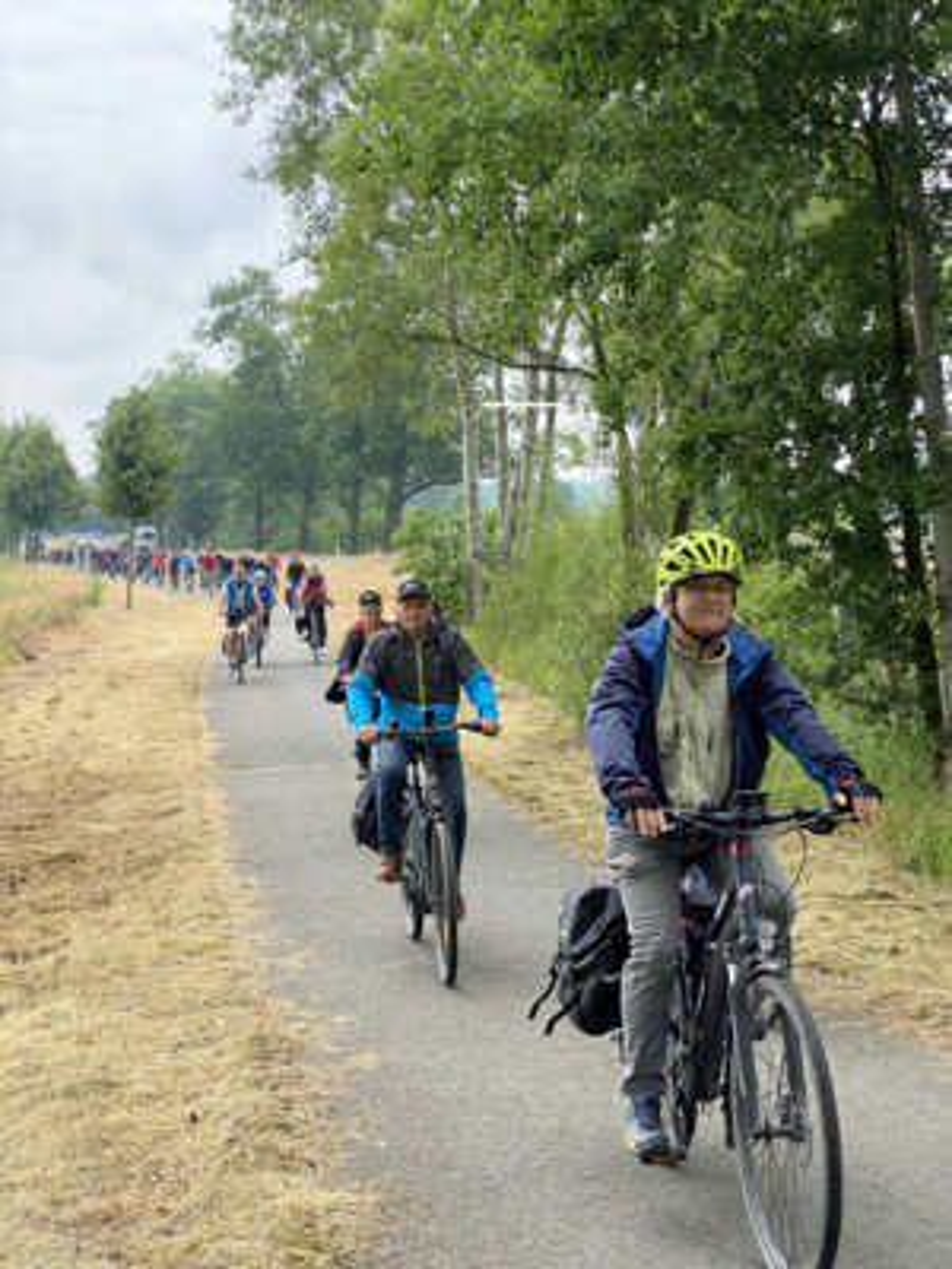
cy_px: 634
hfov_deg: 28.0
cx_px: 476
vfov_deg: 36.8
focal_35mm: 52
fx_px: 1907
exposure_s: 1/424
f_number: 2
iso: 20
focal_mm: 6
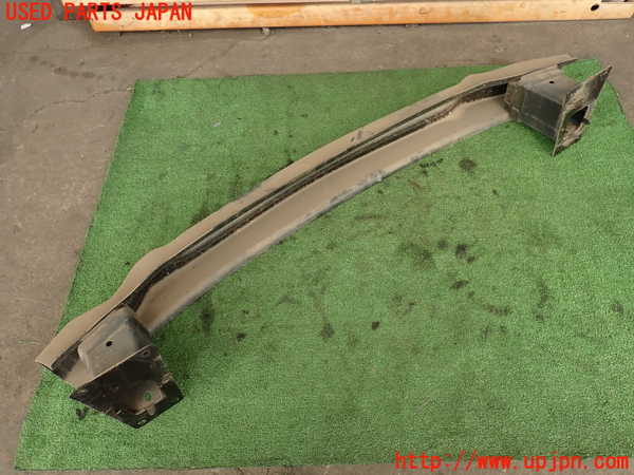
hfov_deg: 69.4
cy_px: 238
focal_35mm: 25
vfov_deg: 54.9
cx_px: 317
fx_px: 458
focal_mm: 4.5
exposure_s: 1/100
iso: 100
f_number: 2.8
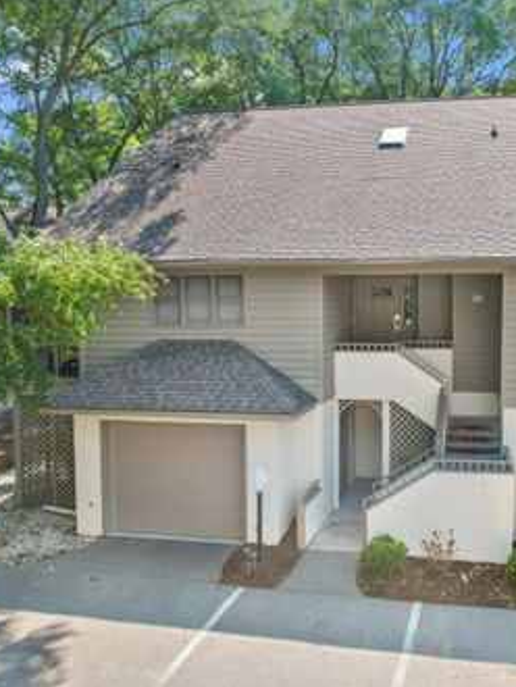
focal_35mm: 32
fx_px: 635
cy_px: 342
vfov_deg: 56.8
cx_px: 360
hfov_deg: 43.3
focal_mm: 8.38
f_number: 2.8
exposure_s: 1/100
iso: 130
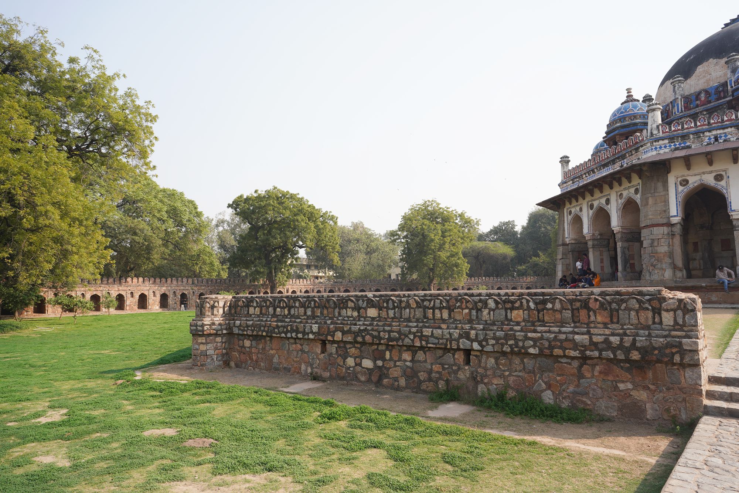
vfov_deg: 53.1
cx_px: 370
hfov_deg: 73.7
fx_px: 493
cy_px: 246
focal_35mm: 24
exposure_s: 1/100
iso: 100
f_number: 9
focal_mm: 24
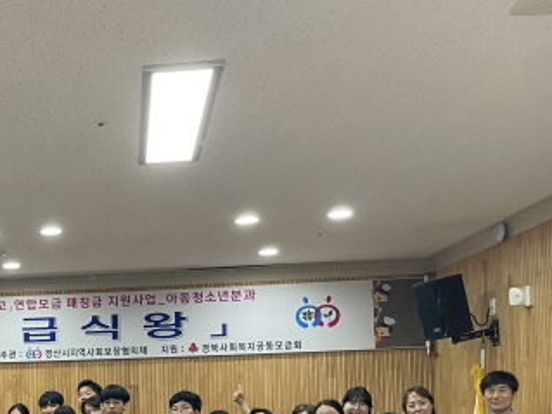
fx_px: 909
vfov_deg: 24.6
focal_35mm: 57
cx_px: 5
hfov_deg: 31.4
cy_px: 403
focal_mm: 4.2
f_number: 1.6
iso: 100
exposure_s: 1/60
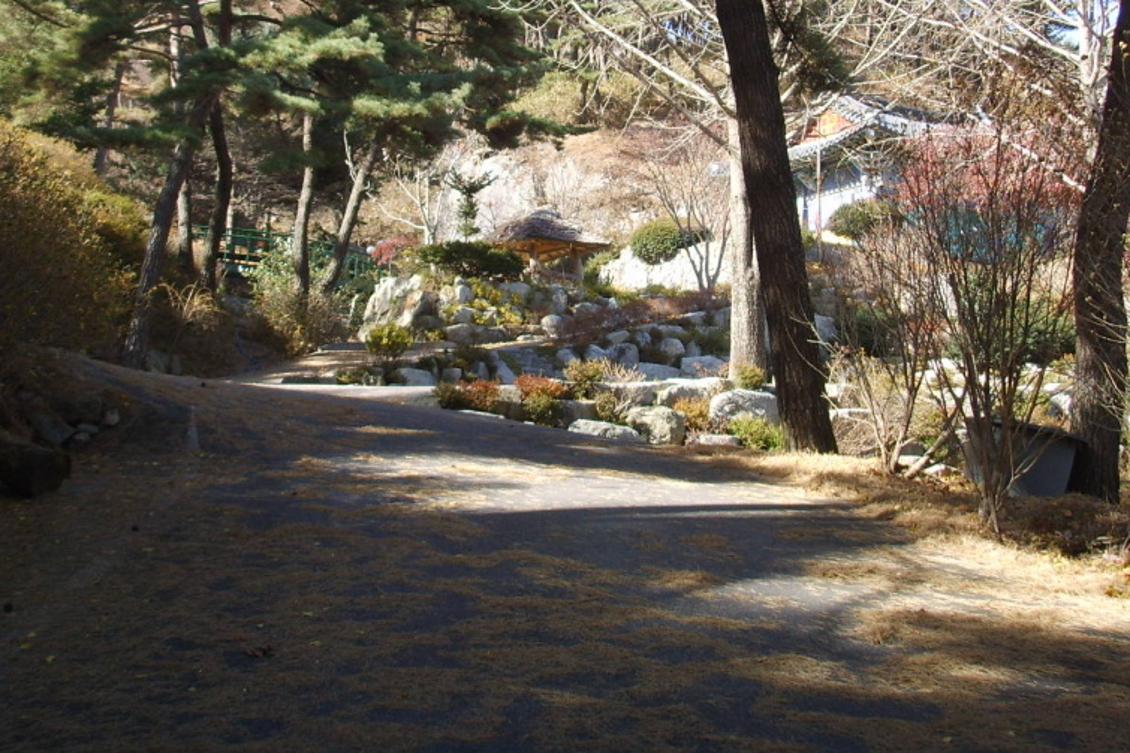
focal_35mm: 55
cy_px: 210
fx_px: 1726
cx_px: 585
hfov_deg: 36.2
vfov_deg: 24.4
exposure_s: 1/125
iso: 50
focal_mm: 6.6
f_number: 3.5
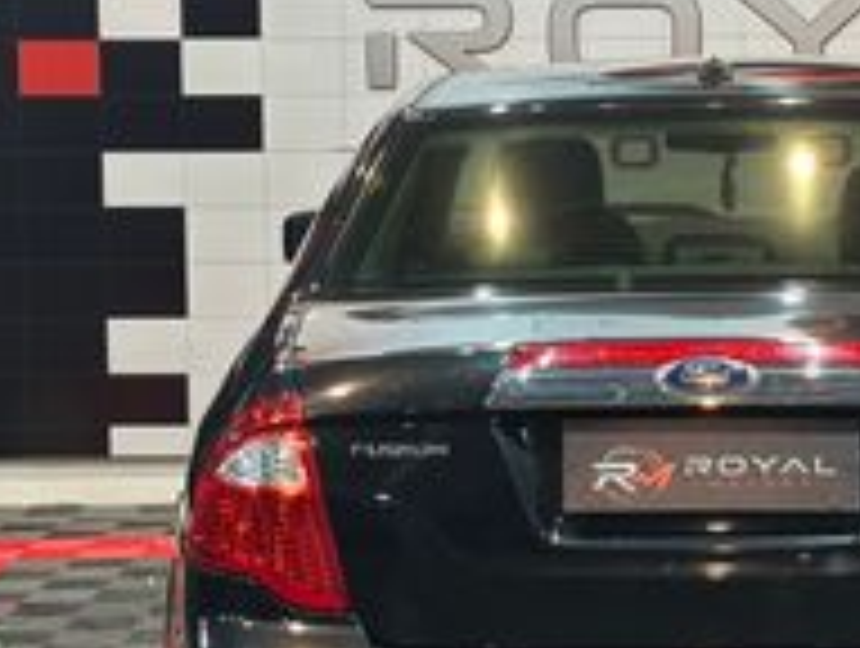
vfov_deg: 11.6
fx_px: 3186
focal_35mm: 128
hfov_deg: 15.2
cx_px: 720
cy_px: 202
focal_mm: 5.96
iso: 64
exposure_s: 1/60
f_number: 1.6
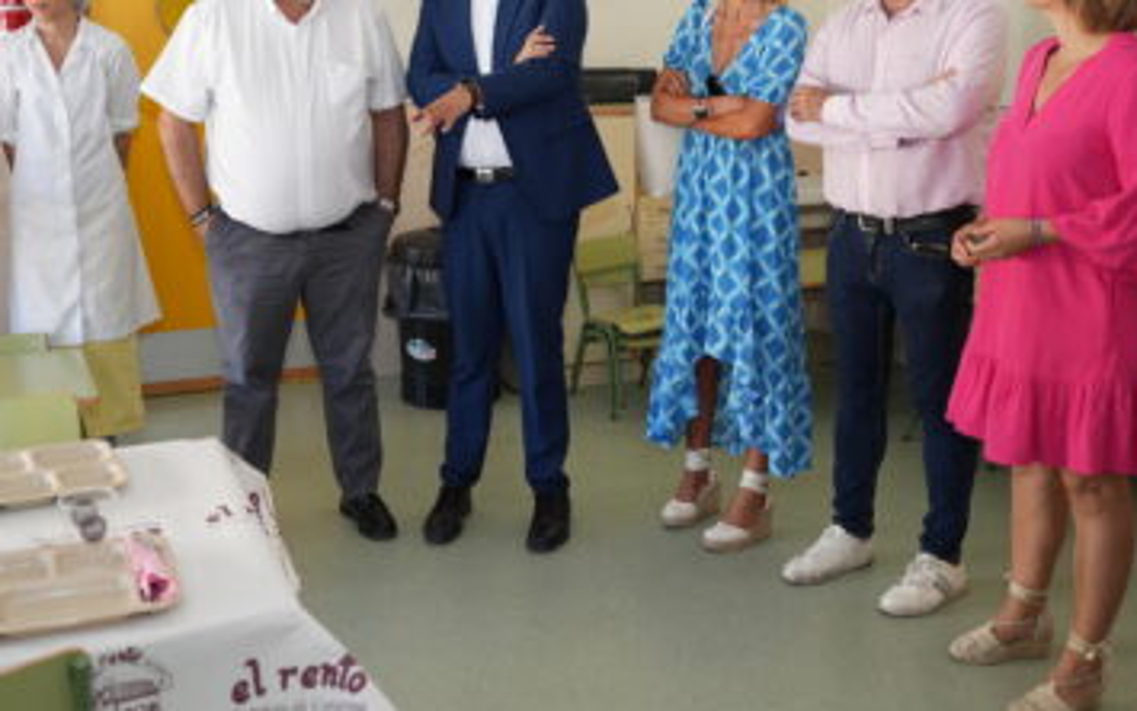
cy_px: 256
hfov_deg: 47.1
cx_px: 500
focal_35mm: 42
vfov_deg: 30.4
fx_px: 1302
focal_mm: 29
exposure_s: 1/250
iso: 1600
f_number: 2.8
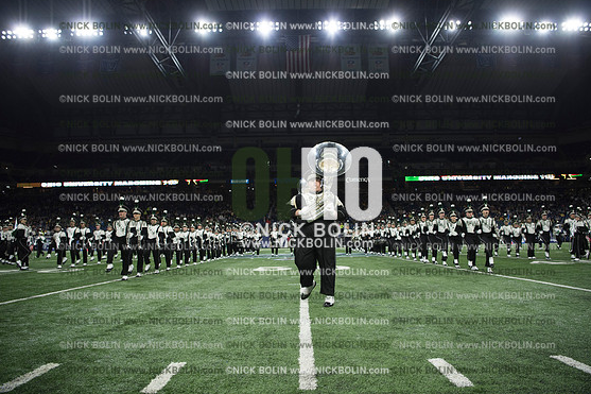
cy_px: 198
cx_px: 307
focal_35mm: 25
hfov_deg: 71.5
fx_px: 410
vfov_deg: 51.3
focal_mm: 24
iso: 1250
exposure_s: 1/1250
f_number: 2.8
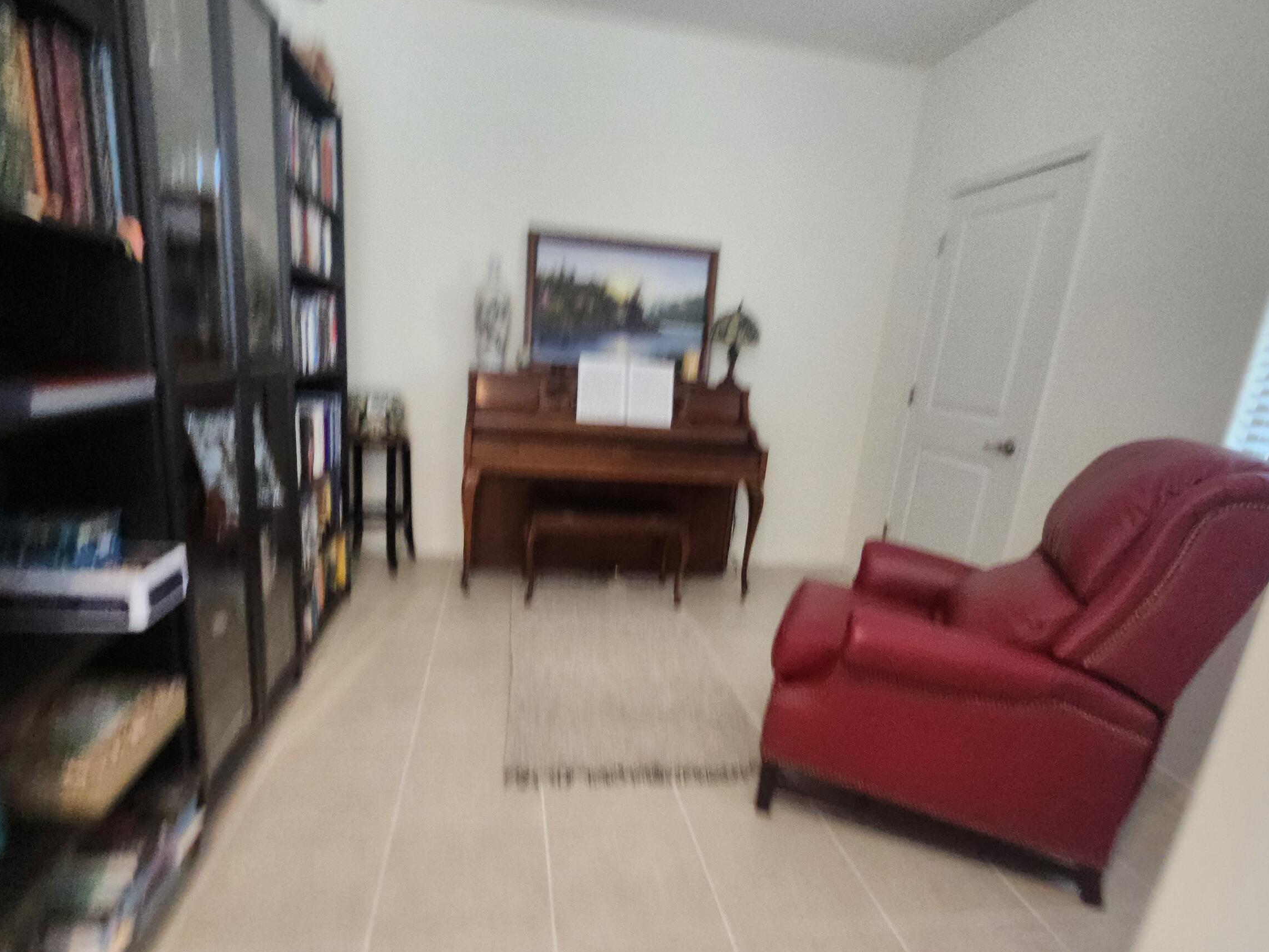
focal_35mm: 17
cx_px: 596
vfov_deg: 74.5
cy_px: 527
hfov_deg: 90.9
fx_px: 623
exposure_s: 1/30
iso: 400
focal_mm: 1.74
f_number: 2.2
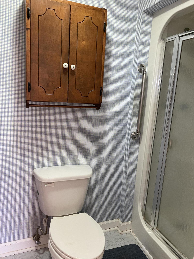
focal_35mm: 26
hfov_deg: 53.1
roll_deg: -3.2
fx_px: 194
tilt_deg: -10.6
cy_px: 130
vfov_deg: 67.3
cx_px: 97
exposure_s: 1/40
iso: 320
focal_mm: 4.25
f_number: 1.8
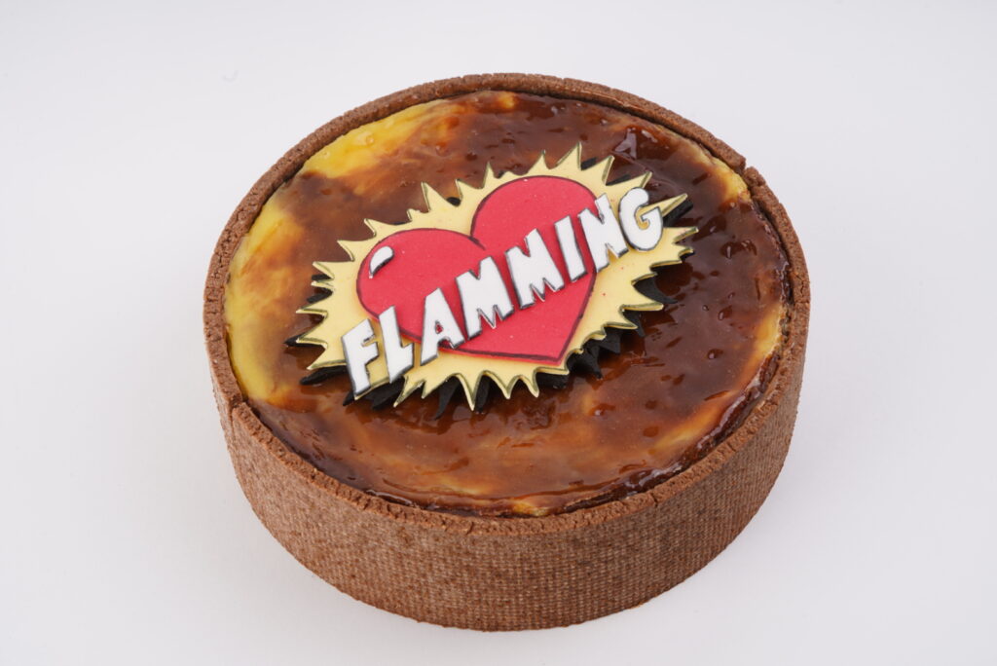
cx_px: 498
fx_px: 1940
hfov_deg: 28.8
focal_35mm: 70
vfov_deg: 19.5
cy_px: 333
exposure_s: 1/125
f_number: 18
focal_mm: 70
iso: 100
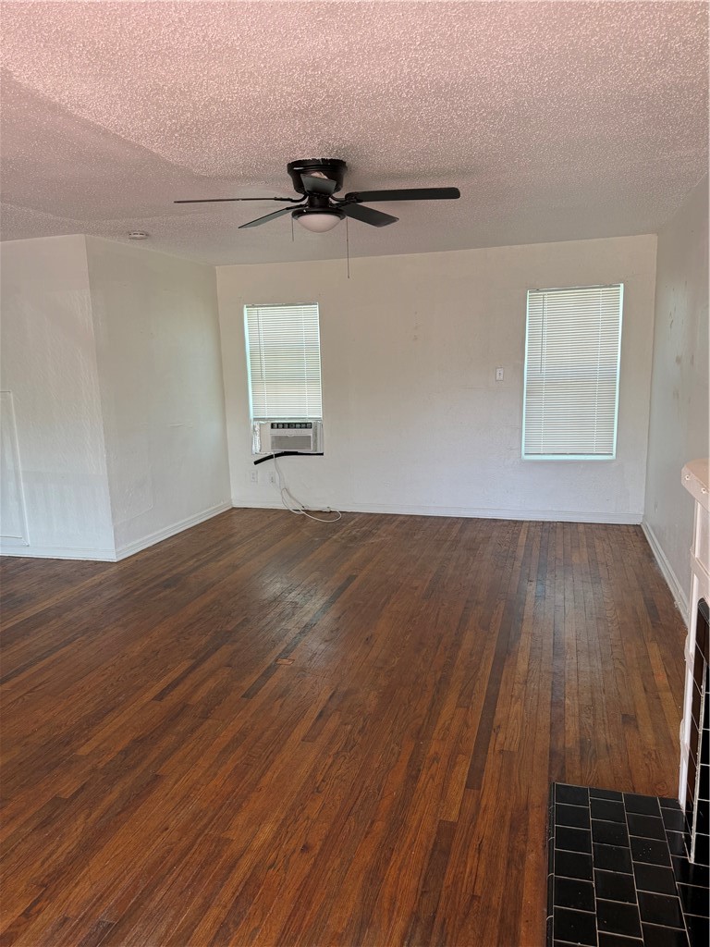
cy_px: 474
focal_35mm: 24
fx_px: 656
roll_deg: +2.4
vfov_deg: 71.6
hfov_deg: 56.8
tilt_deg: -8.5
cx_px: 355
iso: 100
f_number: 1.78
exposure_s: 1/121
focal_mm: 6.76
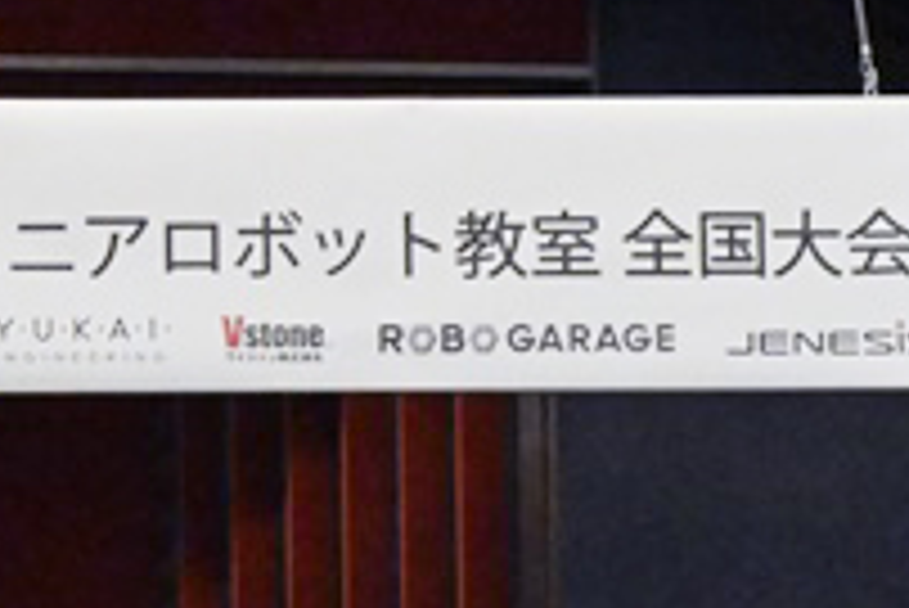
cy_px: 1211
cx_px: -194
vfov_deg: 7.1
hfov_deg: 10.7
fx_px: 4750
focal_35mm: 188
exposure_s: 1/200
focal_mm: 38
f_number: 13
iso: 10000
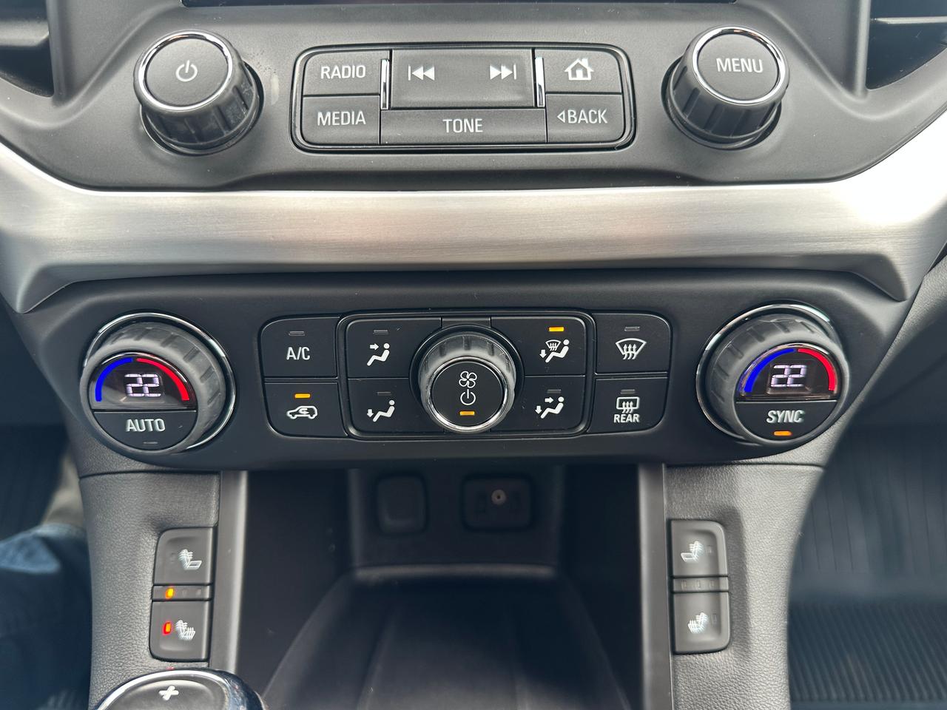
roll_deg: -0.4
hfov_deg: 71.6
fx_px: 657
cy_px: 355
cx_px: 474
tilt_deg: -30.9
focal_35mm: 24
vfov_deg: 56.8
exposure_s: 1/61
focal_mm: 6.86
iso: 64
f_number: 1.78
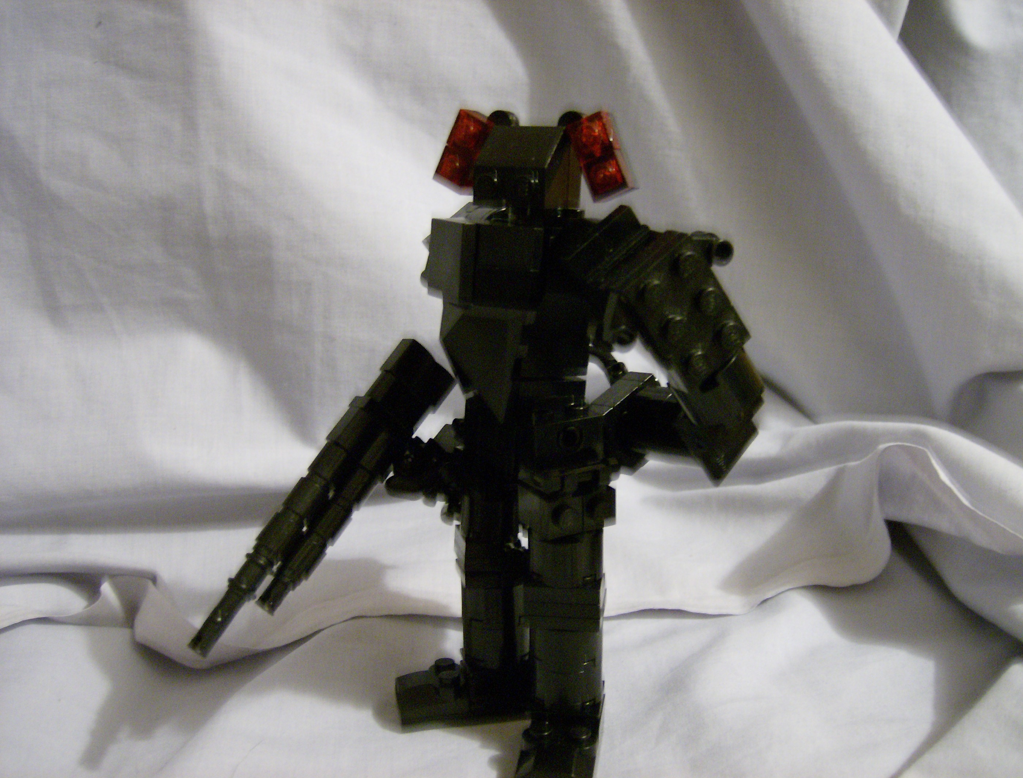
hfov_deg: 51.1
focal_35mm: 36
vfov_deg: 40.0
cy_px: 389
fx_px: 1069
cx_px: 512
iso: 200
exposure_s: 1/4.87
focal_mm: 6
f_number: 2.8
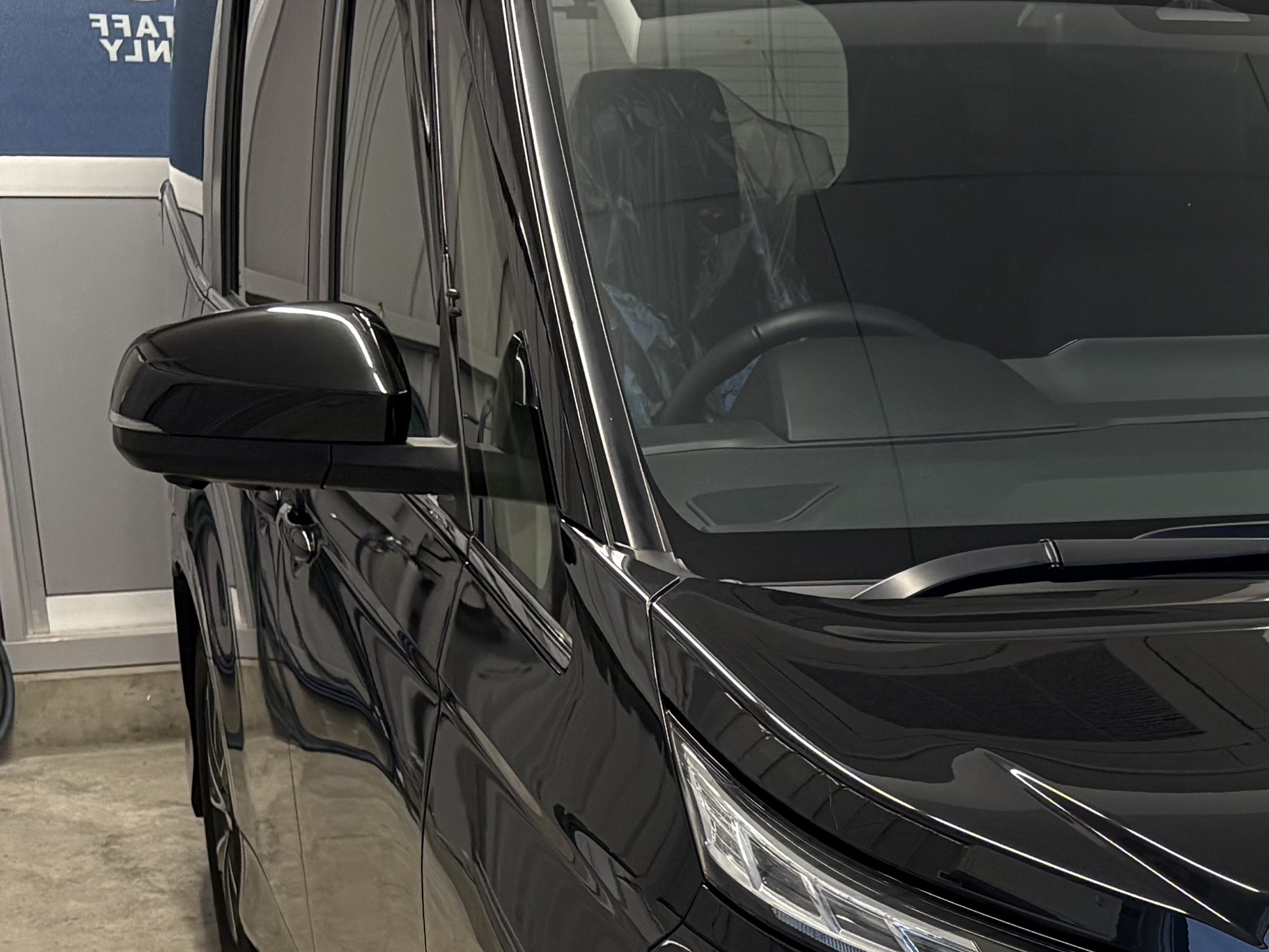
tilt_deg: -16.9
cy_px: 946
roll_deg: -0.2
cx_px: 1407
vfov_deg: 18.2
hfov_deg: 23.2
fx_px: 2896
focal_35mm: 79
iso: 200
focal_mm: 5.96
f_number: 1.6
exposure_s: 1/120
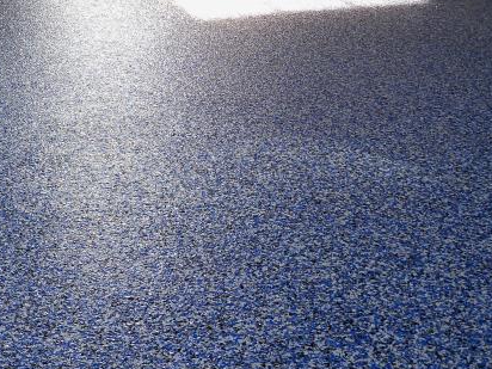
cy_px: 186
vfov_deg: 21.6
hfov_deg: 27.8
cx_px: 82
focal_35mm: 68
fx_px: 966
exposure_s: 1/40
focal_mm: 6.2
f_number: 3.5
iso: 64
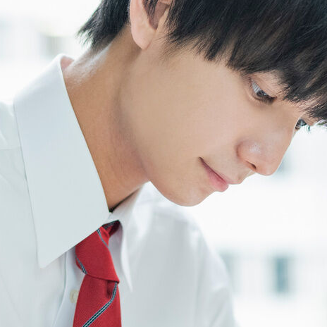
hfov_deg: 9.9
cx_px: 102
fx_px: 1881
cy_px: 252
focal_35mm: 176
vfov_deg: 9.9
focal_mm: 50
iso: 640
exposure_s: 1/200
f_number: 2
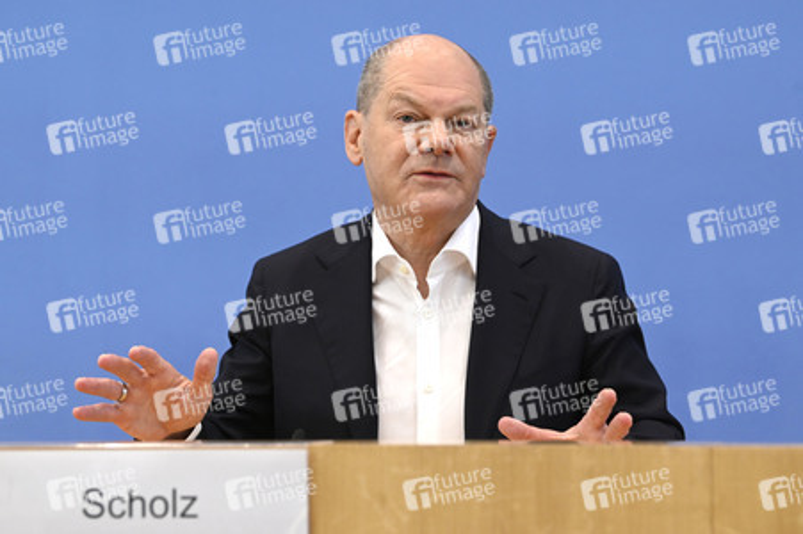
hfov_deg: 23.7
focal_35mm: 86
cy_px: 267
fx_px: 1917
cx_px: 402
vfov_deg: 15.9
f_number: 5
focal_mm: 86
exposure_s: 1/1000
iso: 3200
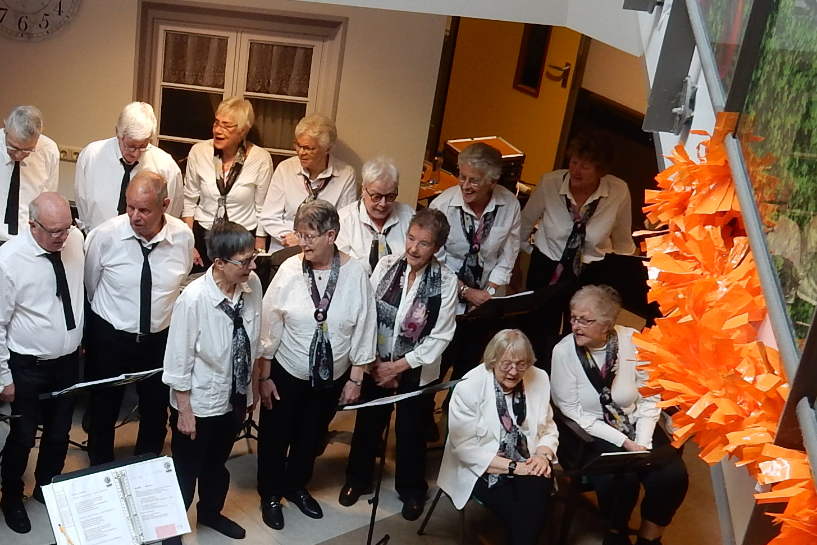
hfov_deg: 27.7
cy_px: 430
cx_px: 62
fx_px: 1588
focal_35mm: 70
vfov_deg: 19.3
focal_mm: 5.4
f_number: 4
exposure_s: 1/30
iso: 140
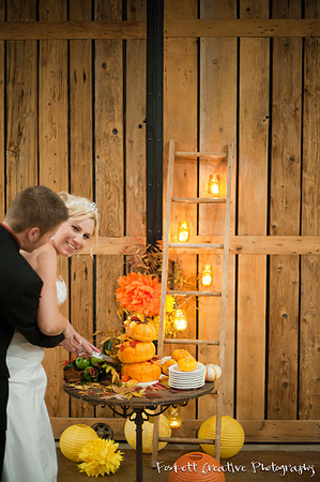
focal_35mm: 50
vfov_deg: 39.6
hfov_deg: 26.9
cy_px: 241
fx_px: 668
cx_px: 160
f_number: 1.4
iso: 3200
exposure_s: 1/100
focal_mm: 50
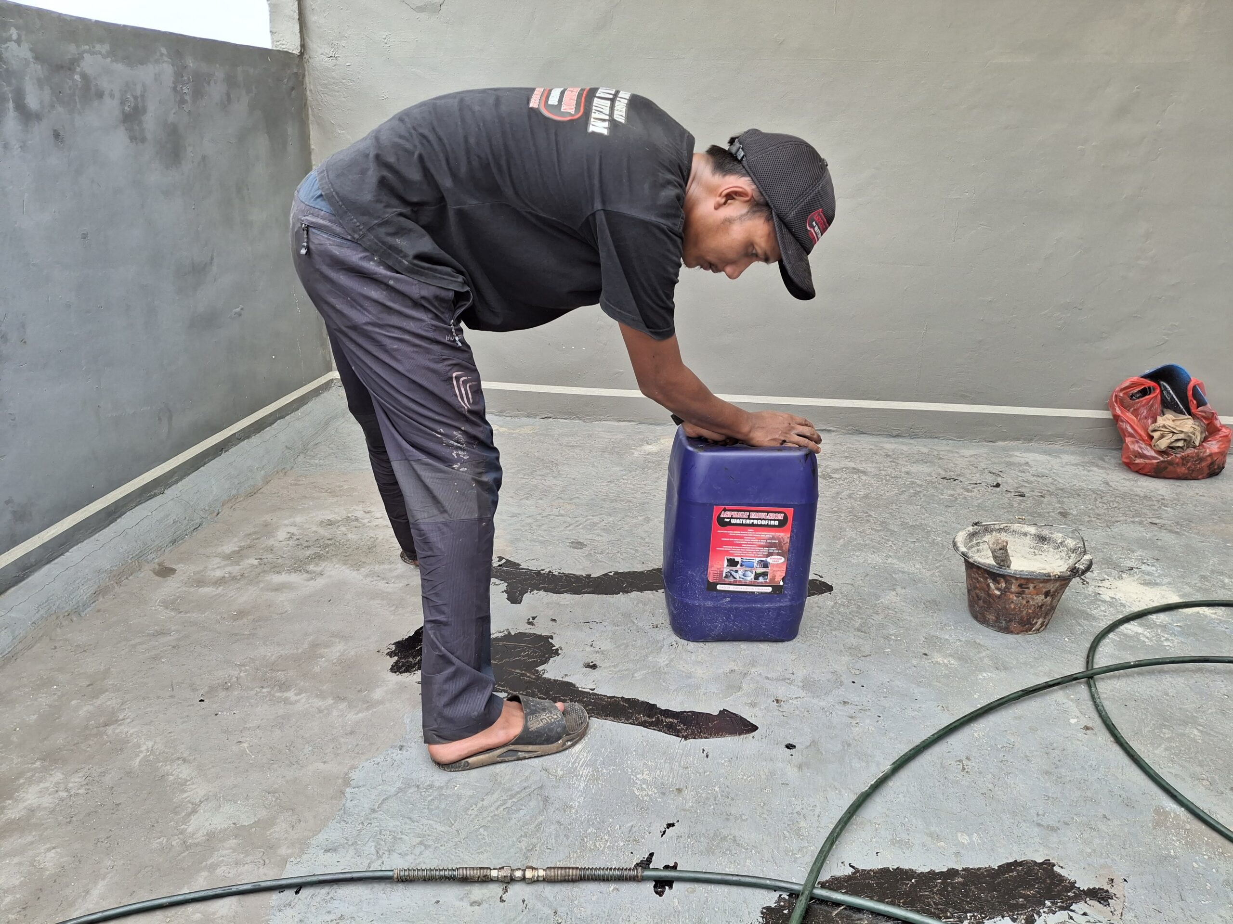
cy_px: 462
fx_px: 890
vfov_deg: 54.9
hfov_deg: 69.4
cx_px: 616
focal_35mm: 25
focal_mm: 4.69
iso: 32
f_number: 1.8
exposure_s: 1/373
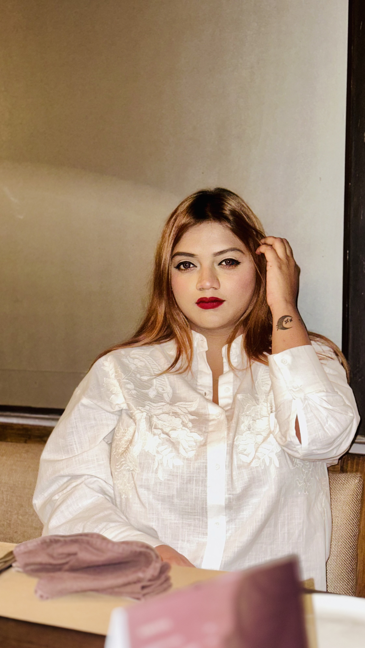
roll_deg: -1.2
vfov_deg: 39.2
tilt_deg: -3.2
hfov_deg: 22.6
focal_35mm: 53
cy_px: 323
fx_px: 912
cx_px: 210
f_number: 1.78
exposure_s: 1/13
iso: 160
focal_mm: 6.86
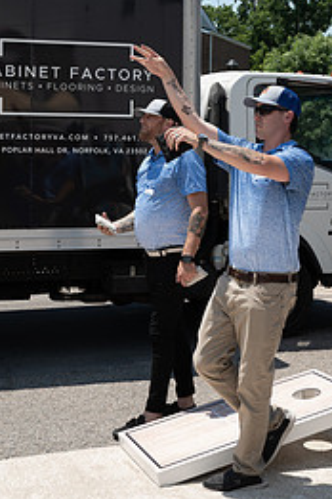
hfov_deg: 21.9
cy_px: 161
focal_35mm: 62
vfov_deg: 32.1
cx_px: 158
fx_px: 858
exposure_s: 1/250
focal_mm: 36
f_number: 5.6
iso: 50
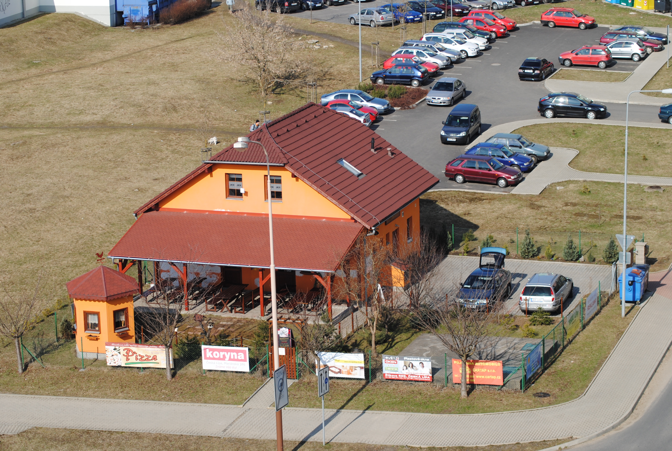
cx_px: 336
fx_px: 1964
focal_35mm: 105
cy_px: 226
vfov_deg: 13.1
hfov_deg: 19.4
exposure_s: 1/640
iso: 100
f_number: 6.3
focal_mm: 70
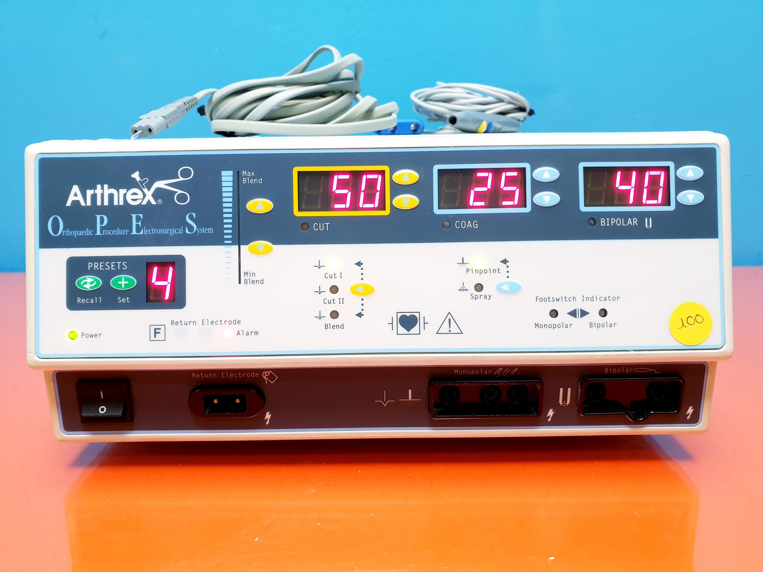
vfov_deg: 53.1
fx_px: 573
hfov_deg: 67.3
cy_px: 286
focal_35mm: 26
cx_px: 382
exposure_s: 1/50
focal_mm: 4.3
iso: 125
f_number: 2.4
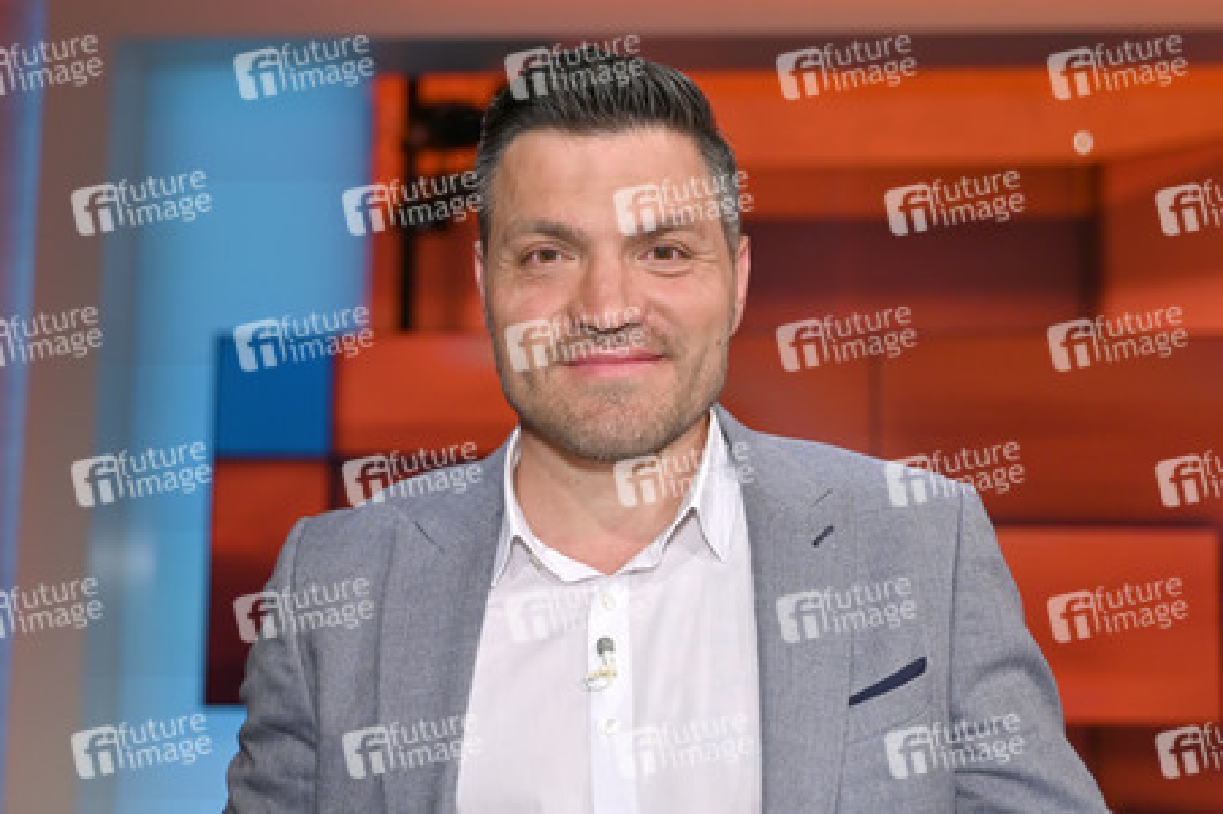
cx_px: 612
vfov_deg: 28.6
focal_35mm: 47
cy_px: 407
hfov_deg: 41.9
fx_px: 1595
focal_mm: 47
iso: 500
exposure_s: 1/200
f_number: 2.8
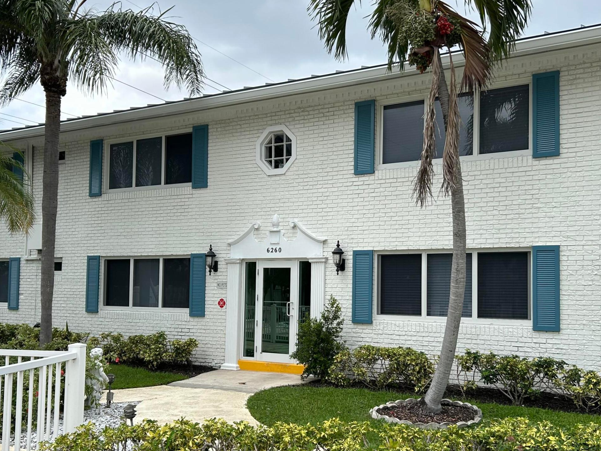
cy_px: 262
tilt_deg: +2.3
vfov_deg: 36.7
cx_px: 318
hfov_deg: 47.8
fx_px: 677
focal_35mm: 39
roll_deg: -0.8
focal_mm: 5.7
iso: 50
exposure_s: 1/2457
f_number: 1.5
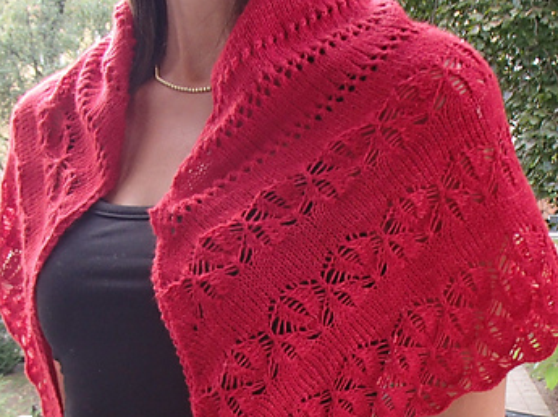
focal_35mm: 52
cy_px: 359
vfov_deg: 27.2
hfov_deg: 36.6
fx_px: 837
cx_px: 351
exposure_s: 1/40
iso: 200
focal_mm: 5
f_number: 3.9
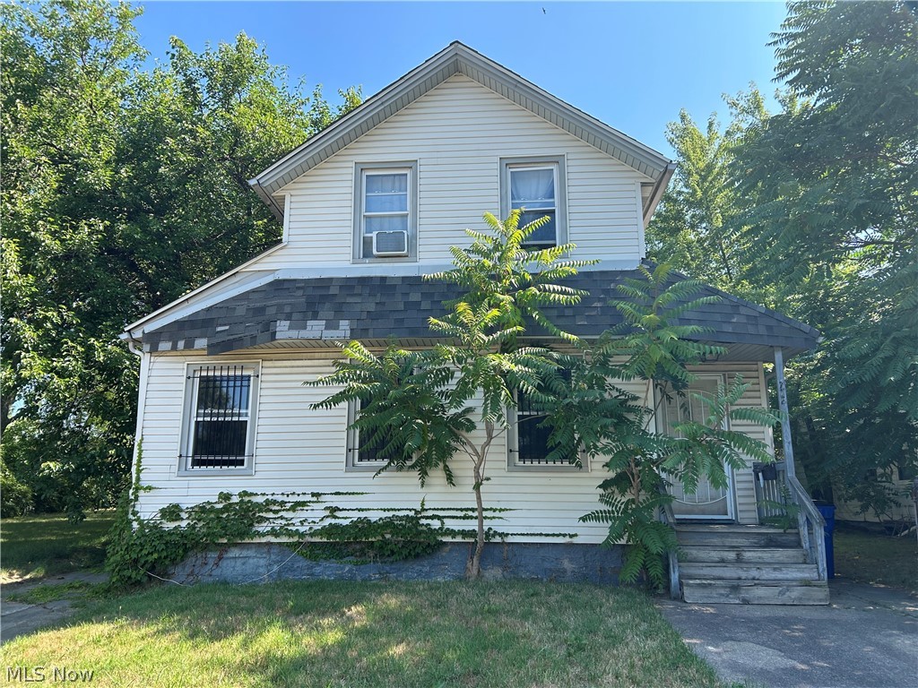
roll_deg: +0.0
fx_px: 690
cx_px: 459
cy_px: 344
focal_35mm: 26
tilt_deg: +11.1
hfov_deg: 67.3
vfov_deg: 53.1
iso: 50
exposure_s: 1/1171
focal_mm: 5.7
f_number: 1.5
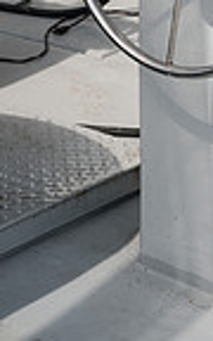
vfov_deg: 12.5
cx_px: 147
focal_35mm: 159
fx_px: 1477
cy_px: -175
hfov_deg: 8.2
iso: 200
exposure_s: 1/1000
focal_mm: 50
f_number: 8
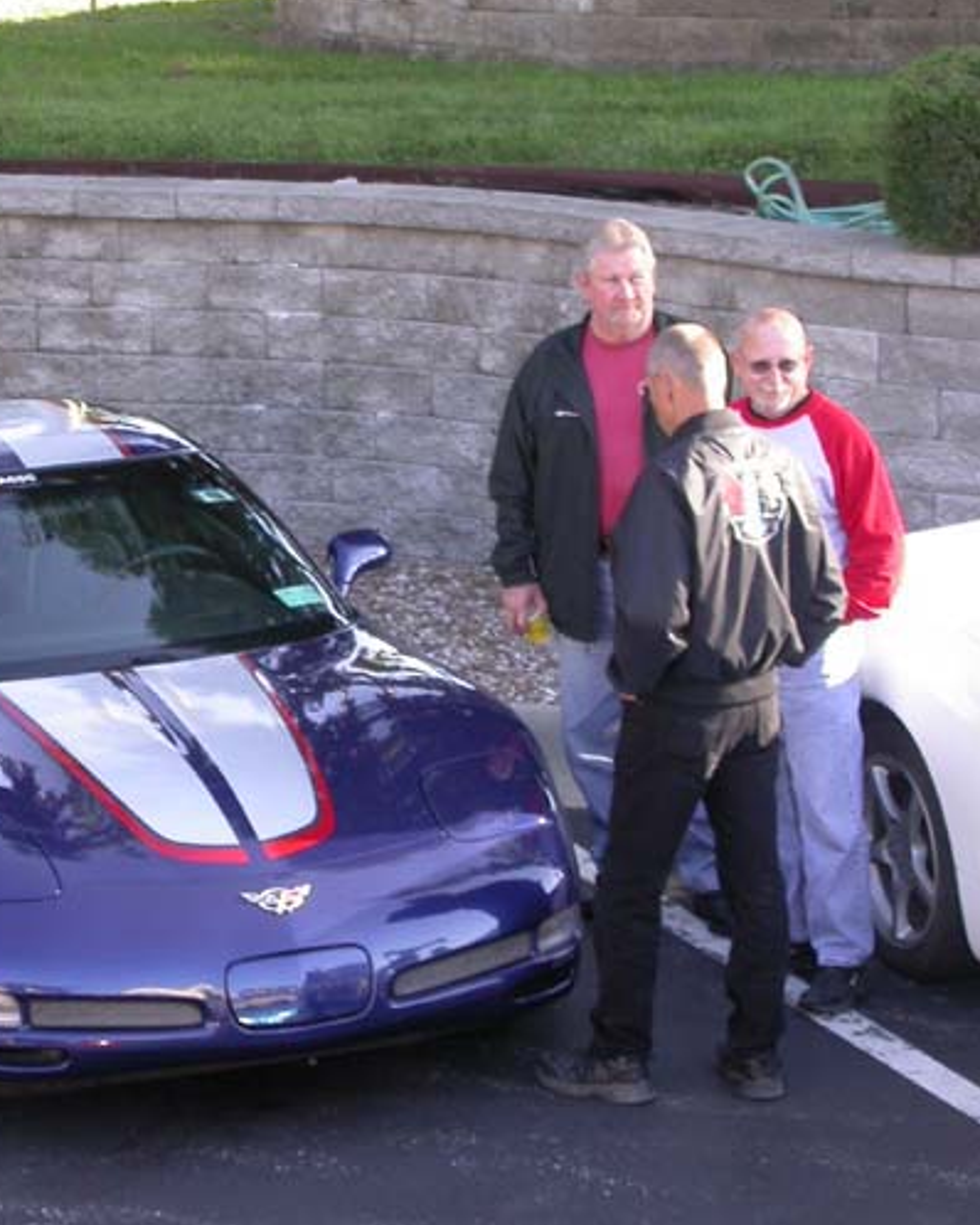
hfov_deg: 9.2
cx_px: 239
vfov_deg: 11.5
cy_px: 643
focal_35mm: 168
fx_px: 6087
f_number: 4.1
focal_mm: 22.2
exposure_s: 1/64.7
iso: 100
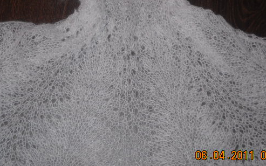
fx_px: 478
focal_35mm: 66
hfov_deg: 31.1
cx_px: 132
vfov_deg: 19.6
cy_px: 53
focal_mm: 7.88
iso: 64
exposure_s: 1/30
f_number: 3.3
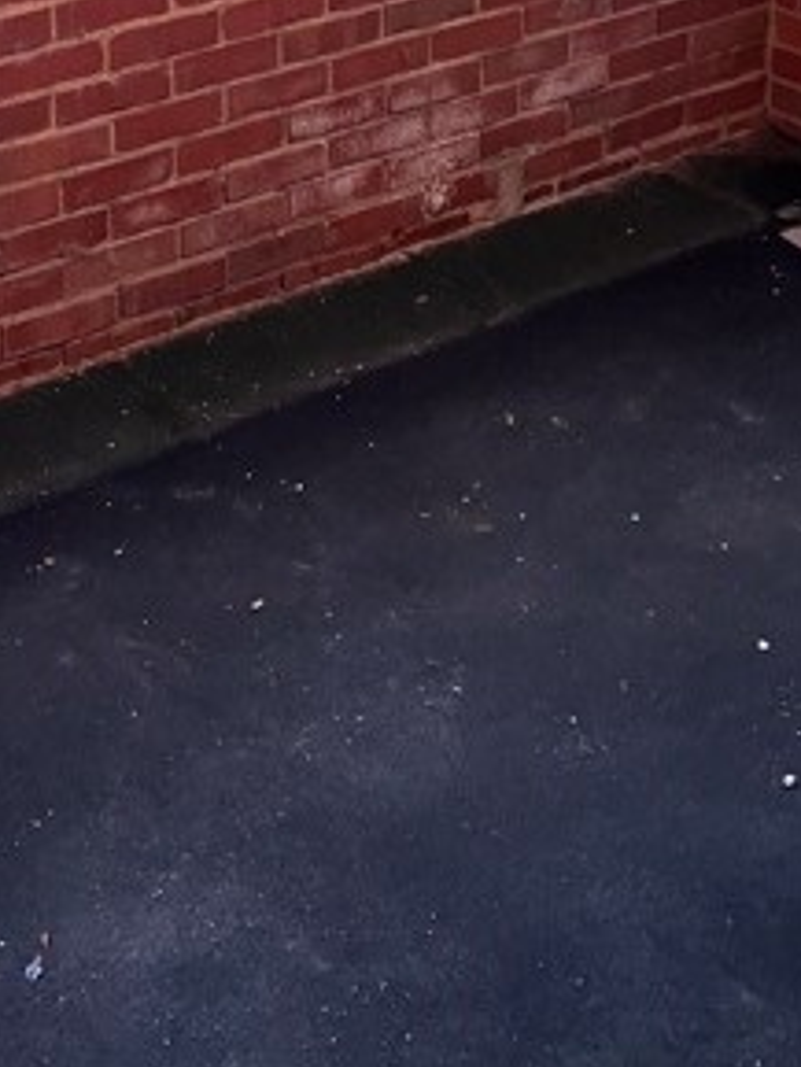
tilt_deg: -11.1
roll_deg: +2.1
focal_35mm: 69
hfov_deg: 21.0
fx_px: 2127
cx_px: 114
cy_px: -199
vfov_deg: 25.4
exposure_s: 1/60
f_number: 1.5
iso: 100
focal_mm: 5.7
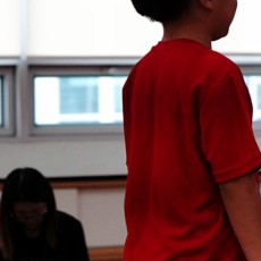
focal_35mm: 233
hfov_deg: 7.4
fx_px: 1988
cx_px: 393
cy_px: 90
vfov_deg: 7.5
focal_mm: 70
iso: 2000
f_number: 4.5
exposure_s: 1/400
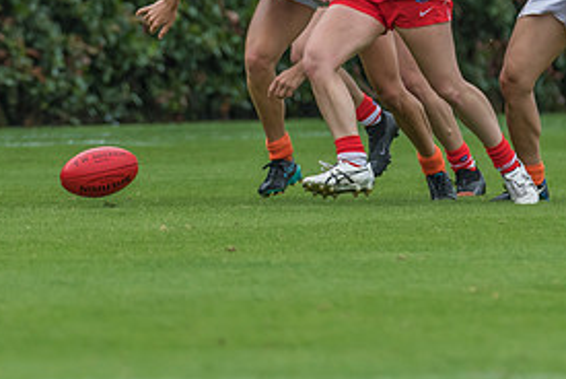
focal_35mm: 1229
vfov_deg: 1.1
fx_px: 19343
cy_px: 42
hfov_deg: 1.7
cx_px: 233
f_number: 6
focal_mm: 420
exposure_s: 1/1250
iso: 640
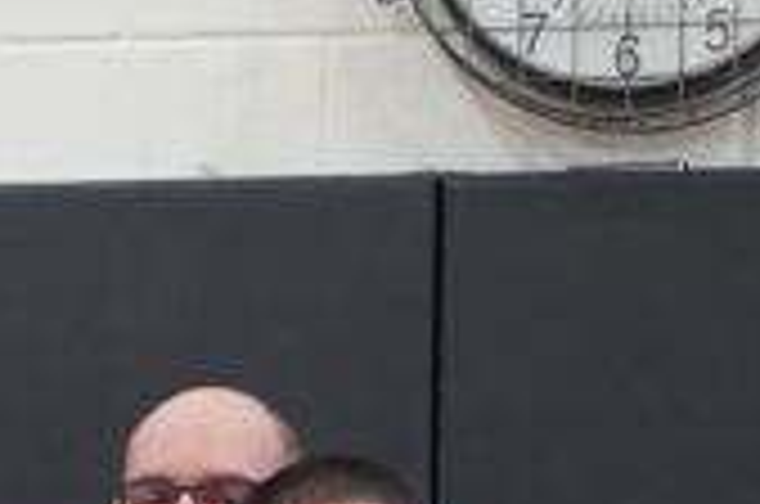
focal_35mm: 255
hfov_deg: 7.8
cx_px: -729
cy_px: 1172
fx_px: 5373
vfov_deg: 5.2
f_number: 4
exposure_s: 1/160
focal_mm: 28
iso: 1600
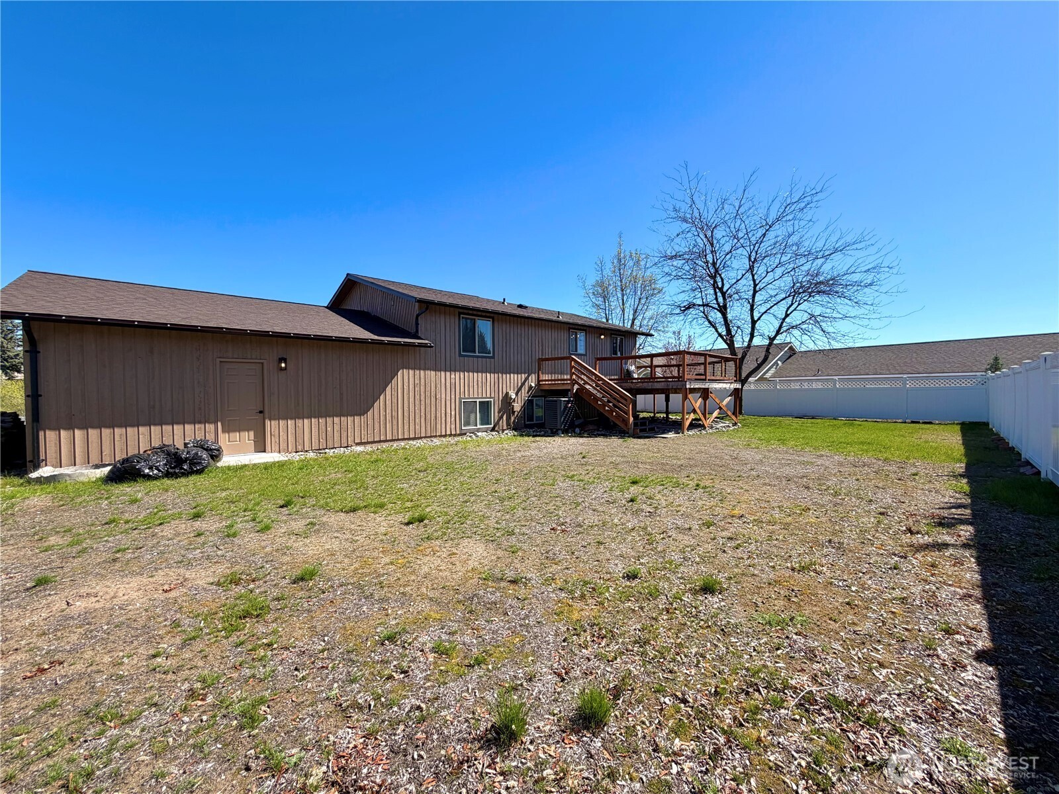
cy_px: 397
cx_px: 530
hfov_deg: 102.1
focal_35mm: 14
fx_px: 428
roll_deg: +0.8
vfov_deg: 85.7
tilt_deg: -1.7
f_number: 2.2
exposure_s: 1/770
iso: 25
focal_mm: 2.22
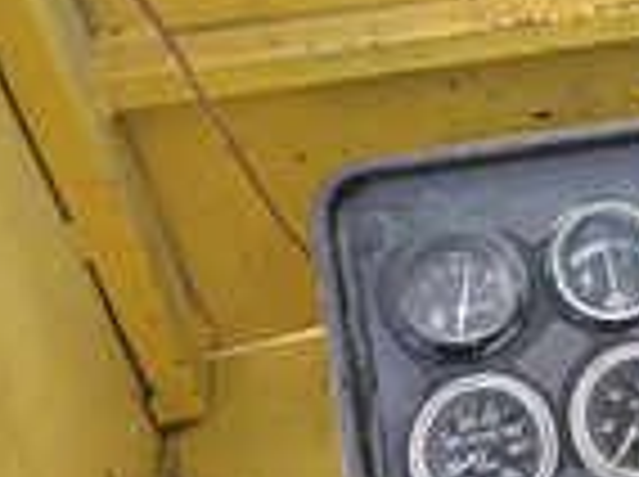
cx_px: 666
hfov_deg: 27.8
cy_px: 171
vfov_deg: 22.5
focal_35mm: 65
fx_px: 1198
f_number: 1.8
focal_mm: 5.4
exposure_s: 1/501
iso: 25
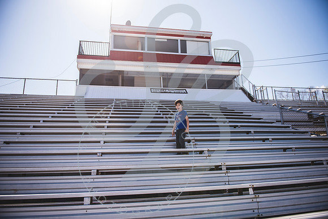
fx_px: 219
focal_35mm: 24
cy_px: 110
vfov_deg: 53.2
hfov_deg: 73.7
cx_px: 164
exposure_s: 1/1600
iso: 100
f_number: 3.2
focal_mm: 24
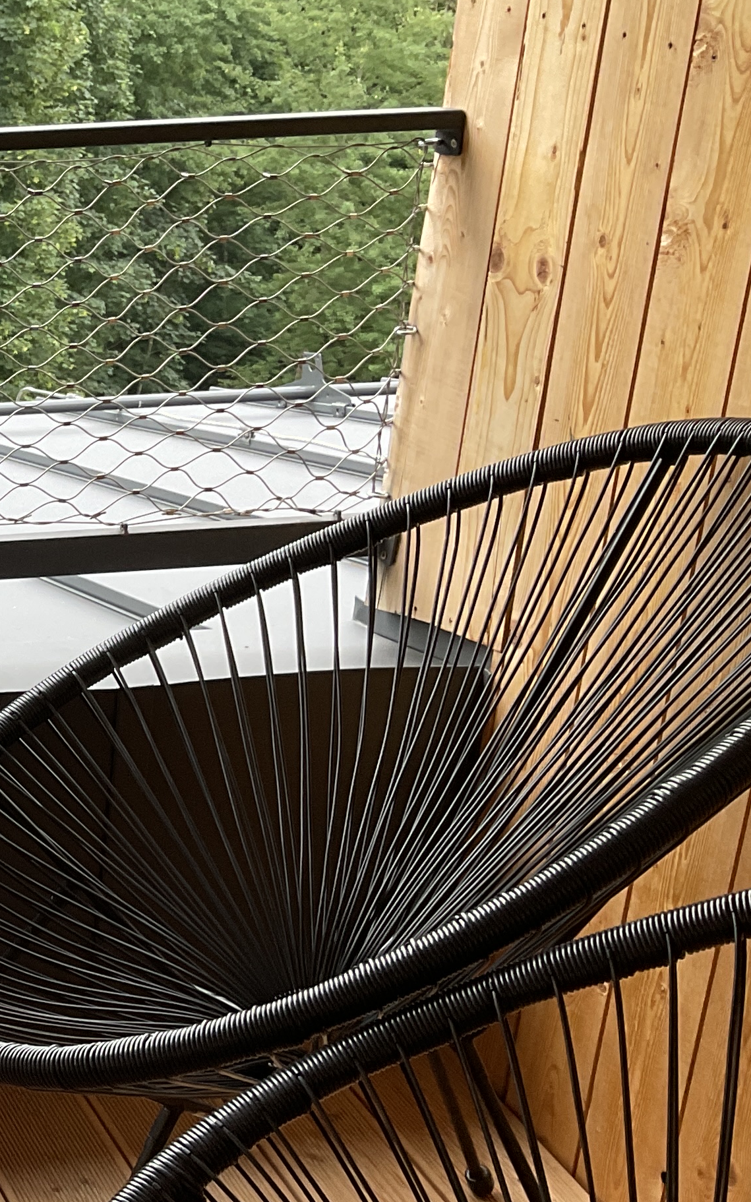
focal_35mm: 68
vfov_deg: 30.2
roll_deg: +0.1
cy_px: 609
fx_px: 2227
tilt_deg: -22.8
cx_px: -478
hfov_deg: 16.8
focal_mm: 3
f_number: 1.8
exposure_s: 1/120
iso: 32
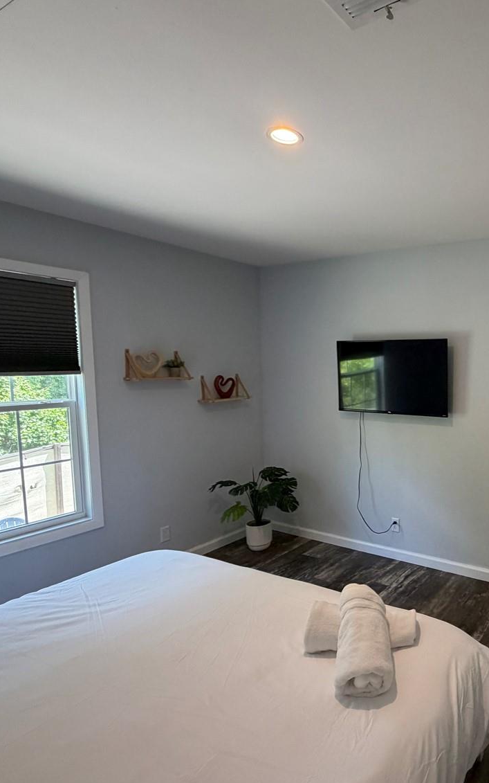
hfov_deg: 51.4
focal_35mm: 21
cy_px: 404
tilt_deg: -5.7
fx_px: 448
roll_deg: -0.7
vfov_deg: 82.3
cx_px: 429
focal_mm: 2.22
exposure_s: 1/120
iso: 250
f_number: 2.2
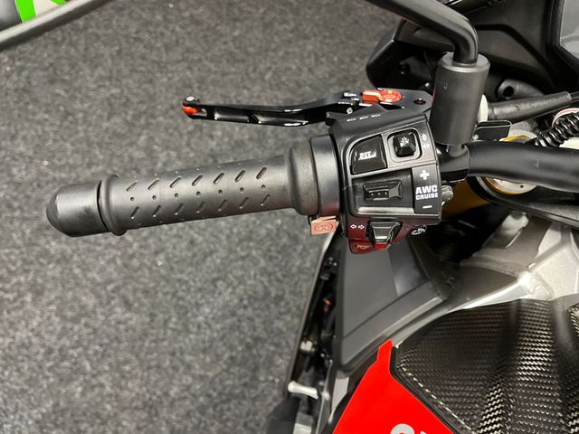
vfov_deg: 53.1
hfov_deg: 67.3
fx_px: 435
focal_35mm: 26
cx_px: 290
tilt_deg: -62.9
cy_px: 217
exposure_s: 1/33
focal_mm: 5.1
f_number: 1.6
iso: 500
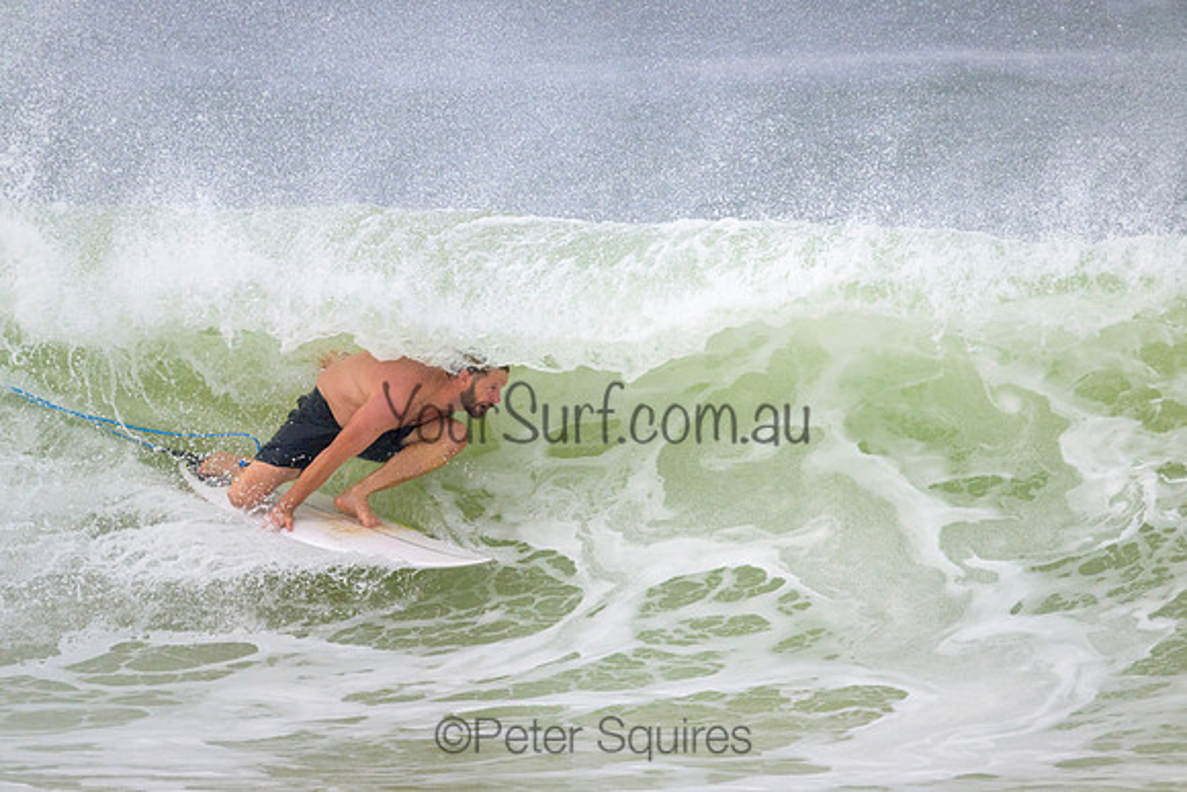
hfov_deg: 2.6
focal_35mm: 800
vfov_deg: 1.7
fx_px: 26383
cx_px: 594
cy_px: 396
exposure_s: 1/2000
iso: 2000
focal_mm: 800
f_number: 11
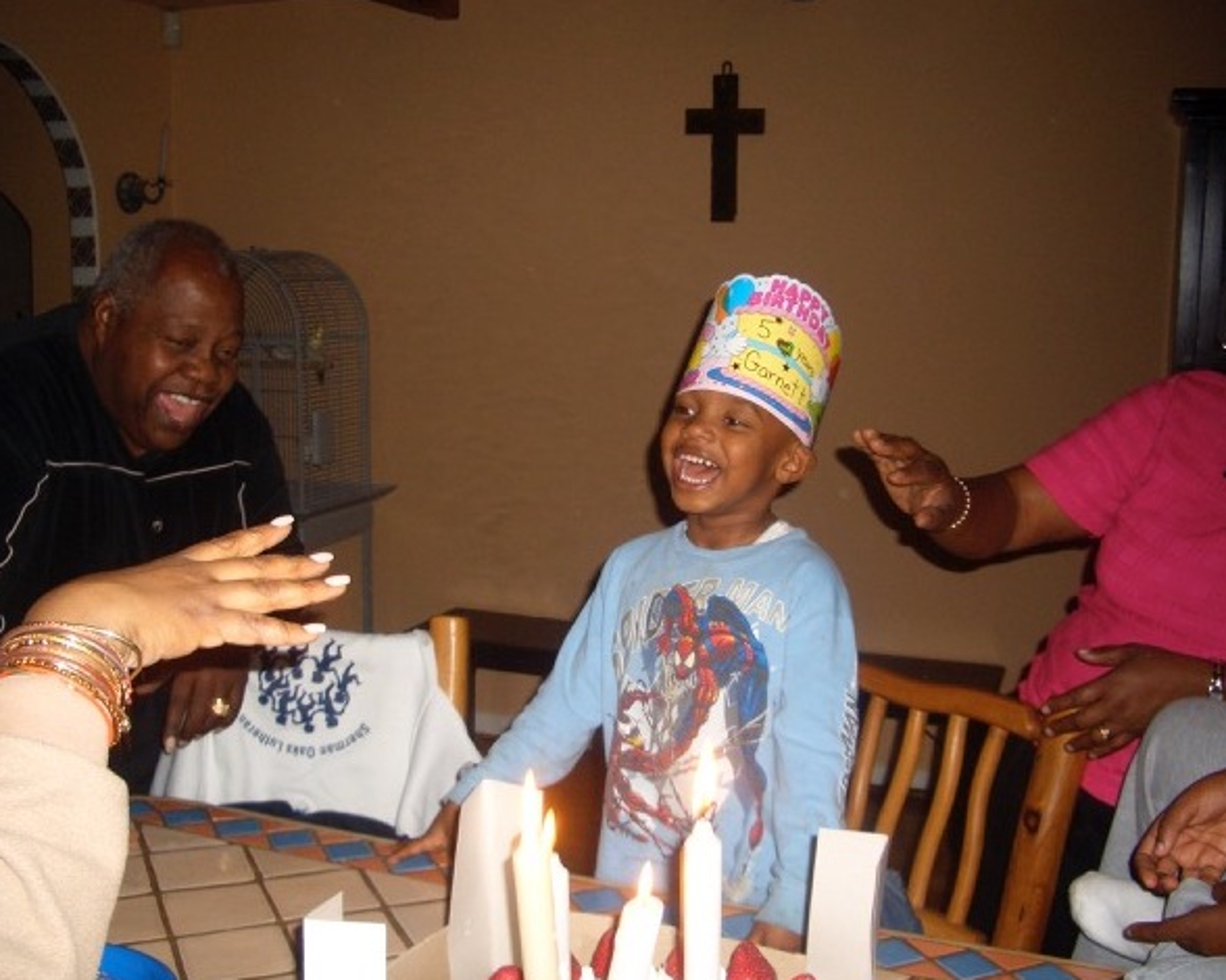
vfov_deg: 40.1
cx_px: 618
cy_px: 493
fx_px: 1342
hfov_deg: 49.1
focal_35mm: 37
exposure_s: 1/60
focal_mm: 5.8
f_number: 2.6
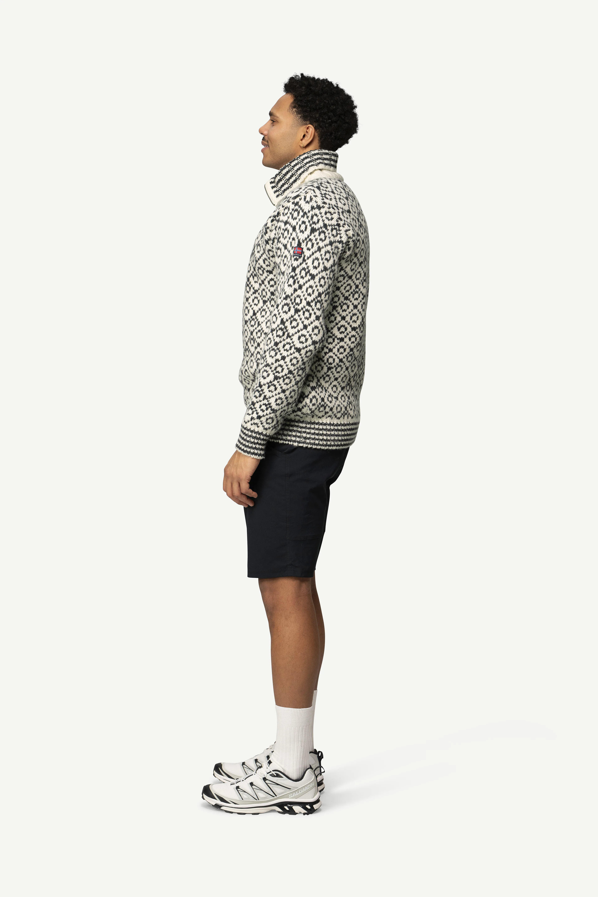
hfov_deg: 19.5
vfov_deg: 28.8
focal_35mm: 70
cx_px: 299
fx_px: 1744
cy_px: 448
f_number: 5
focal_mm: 70
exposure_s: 1/80
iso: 500
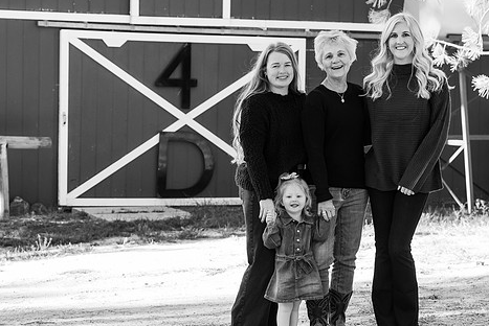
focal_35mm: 108
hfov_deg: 18.9
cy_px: 190
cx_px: 187
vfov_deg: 12.7
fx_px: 1468
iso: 1600
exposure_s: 1/320
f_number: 6.3
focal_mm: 87
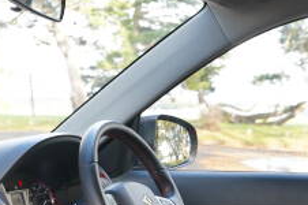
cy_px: 239
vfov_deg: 19.0
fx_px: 581
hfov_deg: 28.0
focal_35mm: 68
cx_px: 3
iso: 500
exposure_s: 1/60
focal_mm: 24
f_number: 4
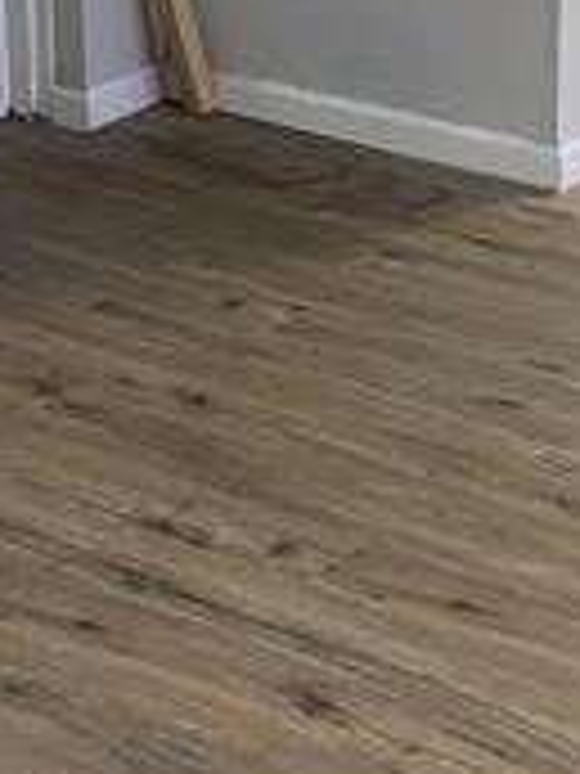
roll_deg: +0.0
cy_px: 122
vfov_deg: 18.2
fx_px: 2390
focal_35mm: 107
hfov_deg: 13.8
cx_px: 391
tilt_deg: -17.5
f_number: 1.78
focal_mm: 6.76
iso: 250
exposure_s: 1/60
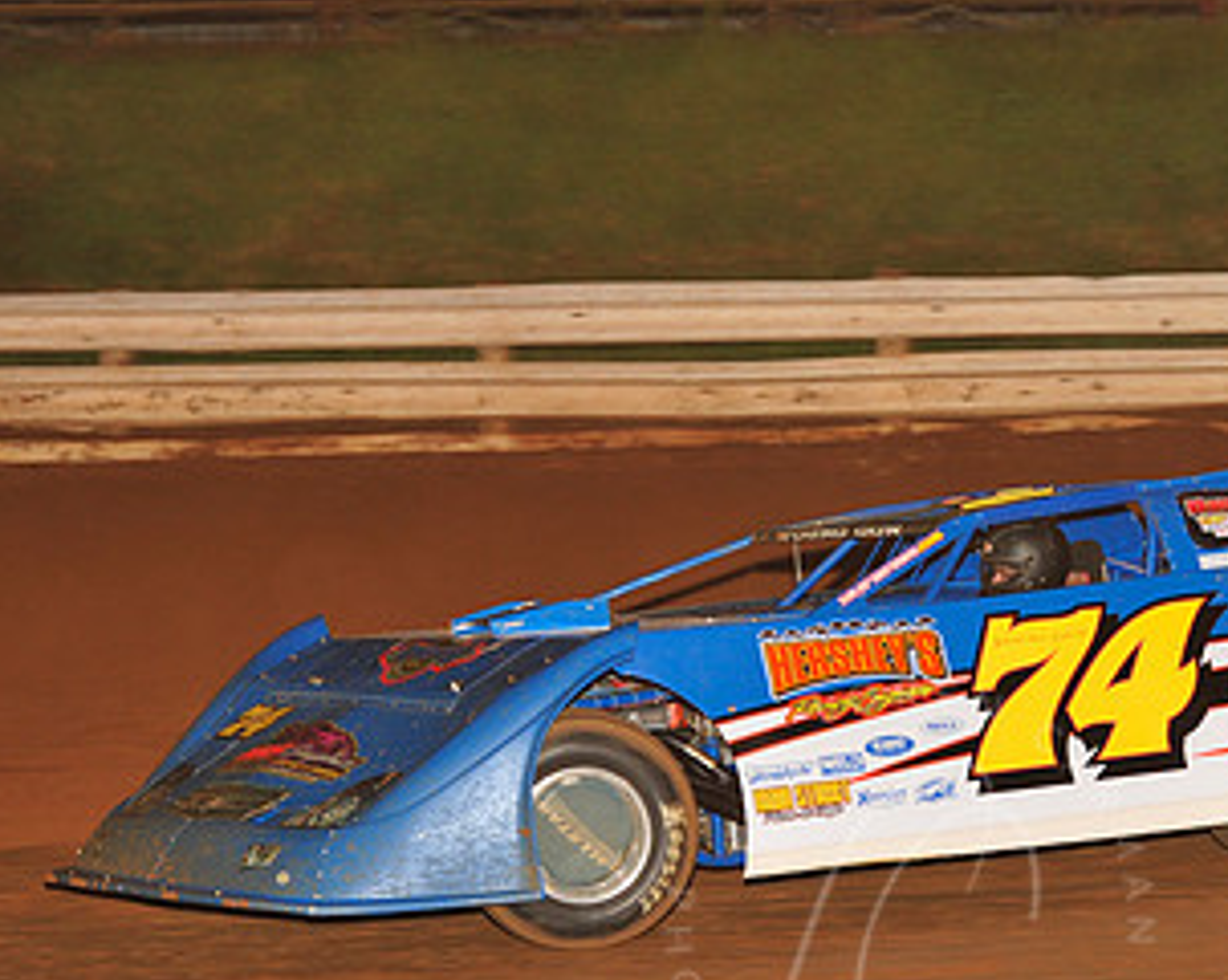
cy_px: 549
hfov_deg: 12.4
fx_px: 5628
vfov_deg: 10.0
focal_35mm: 155
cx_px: 907
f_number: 6.3
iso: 800
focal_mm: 86
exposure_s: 1/320
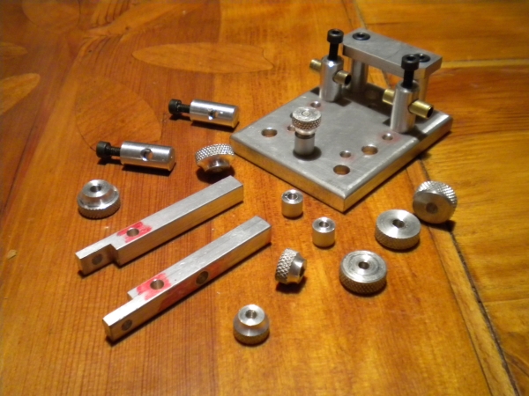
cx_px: 264
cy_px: 198
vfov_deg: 35.1
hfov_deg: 45.8
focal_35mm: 41
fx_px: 627
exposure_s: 1/27.7
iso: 400
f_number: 3.5
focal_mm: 7.4
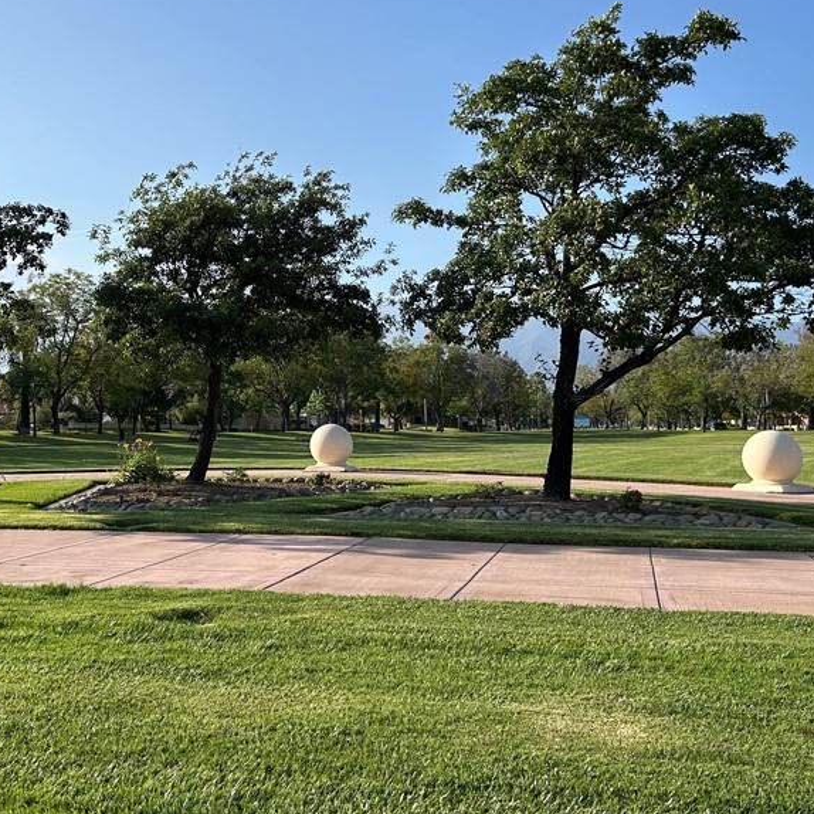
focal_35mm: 41
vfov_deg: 40.6
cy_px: 296
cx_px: 301
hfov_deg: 40.6
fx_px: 1091
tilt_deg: +7.8
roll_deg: -0.3
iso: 50
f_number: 1.5
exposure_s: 1/3968
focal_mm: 5.7
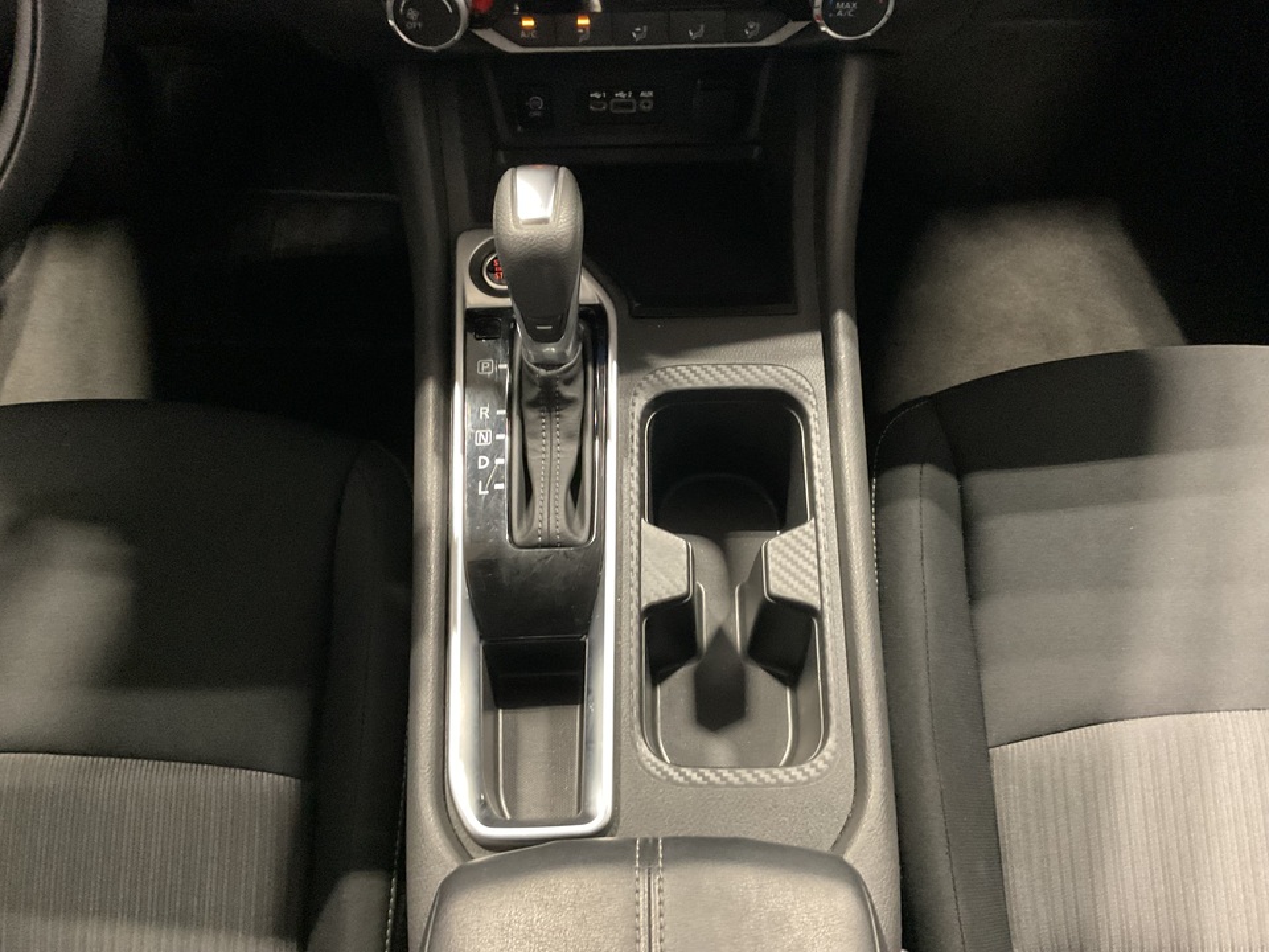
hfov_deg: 61.7
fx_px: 1063
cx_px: 634
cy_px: 476
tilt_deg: -60.4
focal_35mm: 29
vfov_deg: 48.2
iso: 500
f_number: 1.8
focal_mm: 3
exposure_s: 1/30
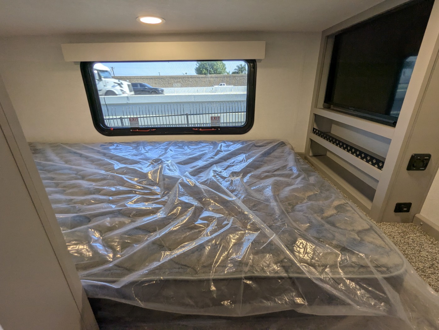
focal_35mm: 16
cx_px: 220
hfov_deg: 94.4
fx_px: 203
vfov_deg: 78.2
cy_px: 165
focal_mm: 2.35
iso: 72
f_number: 2.2
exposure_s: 1/178
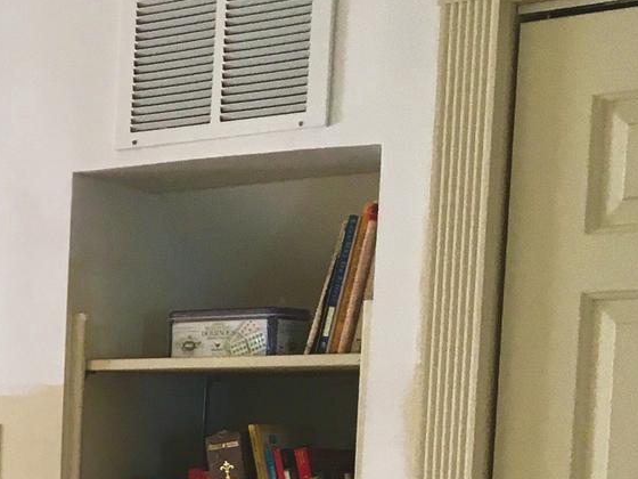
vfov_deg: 13.5
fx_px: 1954
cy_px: 616
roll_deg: -0.8
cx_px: -426
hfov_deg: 16.3
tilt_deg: -3.3
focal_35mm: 106
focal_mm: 4.15
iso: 50
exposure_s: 1/30
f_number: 2.2
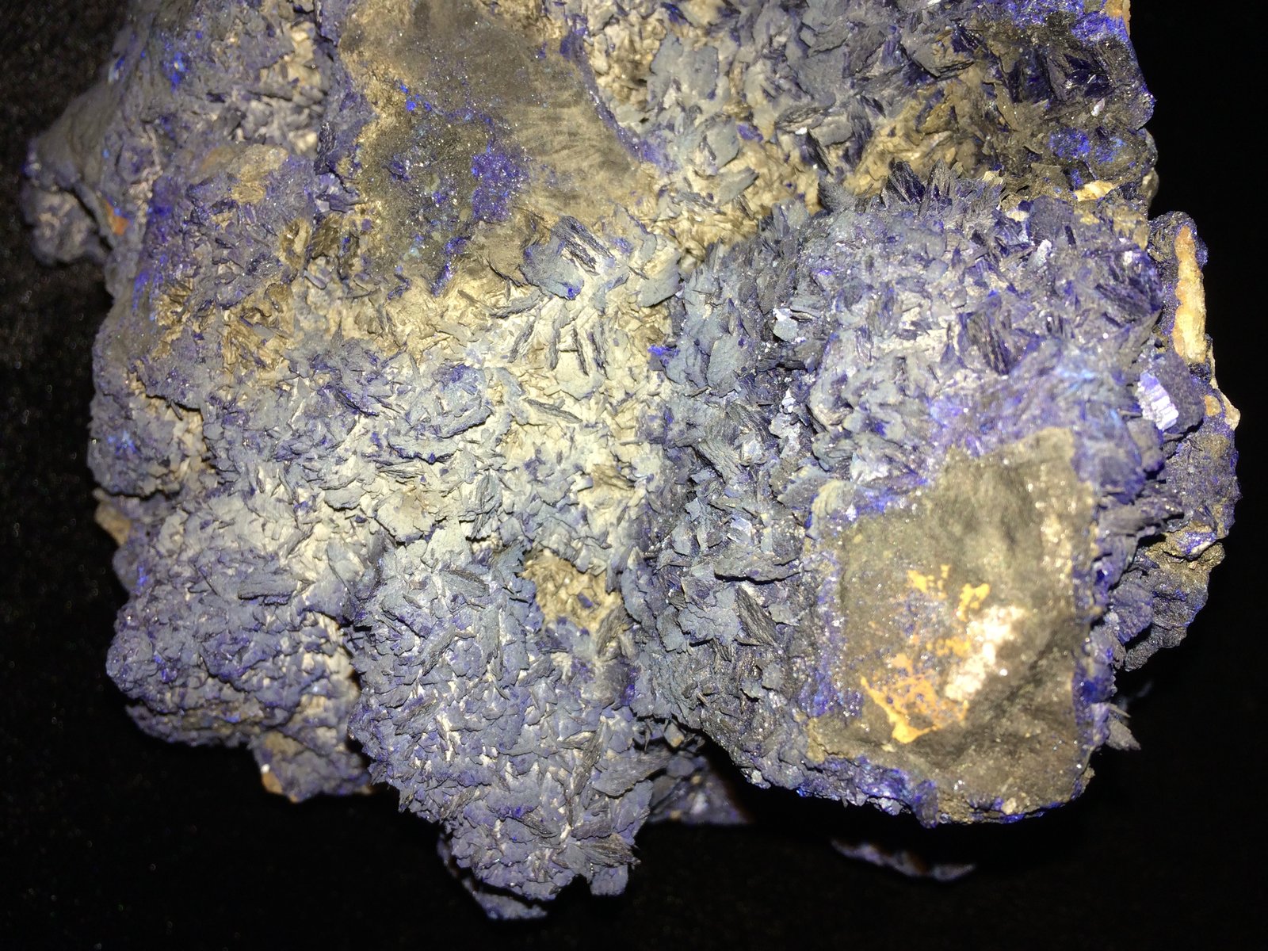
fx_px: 1099
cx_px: 634
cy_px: 476
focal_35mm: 30
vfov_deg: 46.8
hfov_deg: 60.0
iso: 32
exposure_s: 1/117
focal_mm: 4.12
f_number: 2.2
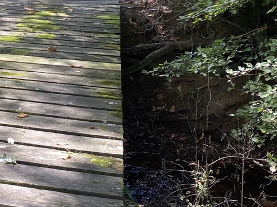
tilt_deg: -8.9
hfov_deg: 22.8
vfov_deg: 18.1
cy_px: -6
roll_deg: -0.2
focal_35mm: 79
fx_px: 632
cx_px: -54
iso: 40
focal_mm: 4.25
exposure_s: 1/122
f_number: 1.8
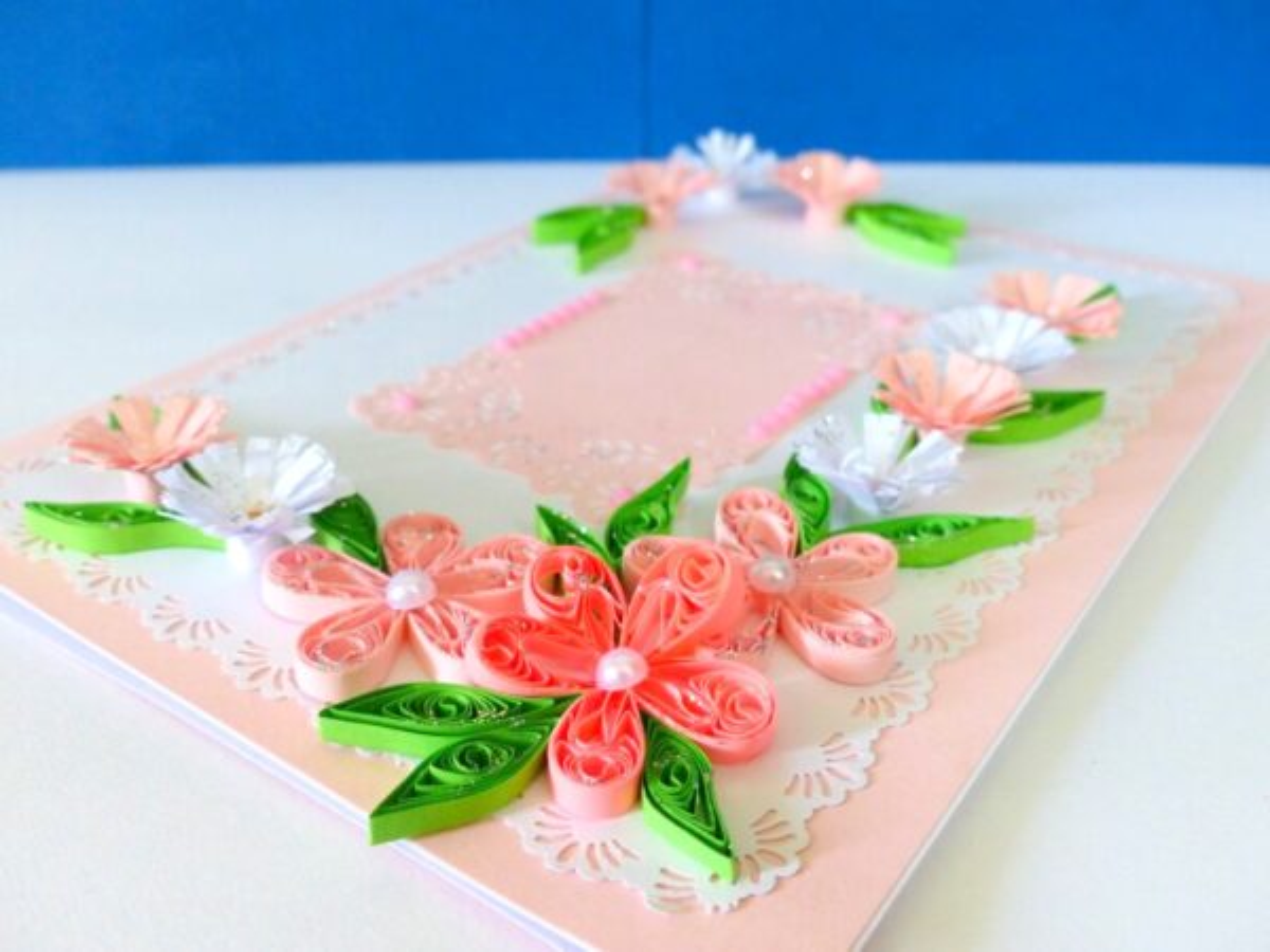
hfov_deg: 52.6
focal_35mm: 35
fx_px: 1284
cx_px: 635
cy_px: 476
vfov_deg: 40.7
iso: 400
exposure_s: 1/50
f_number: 2.8
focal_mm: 6.3
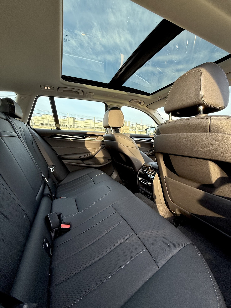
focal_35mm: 14
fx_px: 125
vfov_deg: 102.1
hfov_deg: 85.7
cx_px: 116
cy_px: 154
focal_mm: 2.22
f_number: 2.2
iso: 100
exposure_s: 1/99
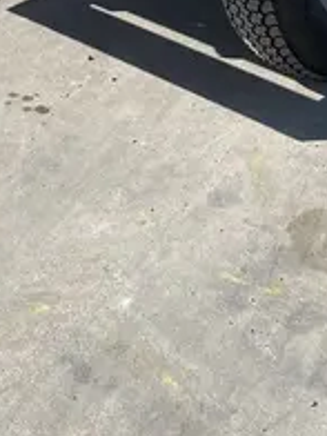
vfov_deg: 17.8
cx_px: 89
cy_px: -241
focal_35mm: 97
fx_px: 1222
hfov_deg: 15.2
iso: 32
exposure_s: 1/2755
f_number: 1.8
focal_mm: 4.25
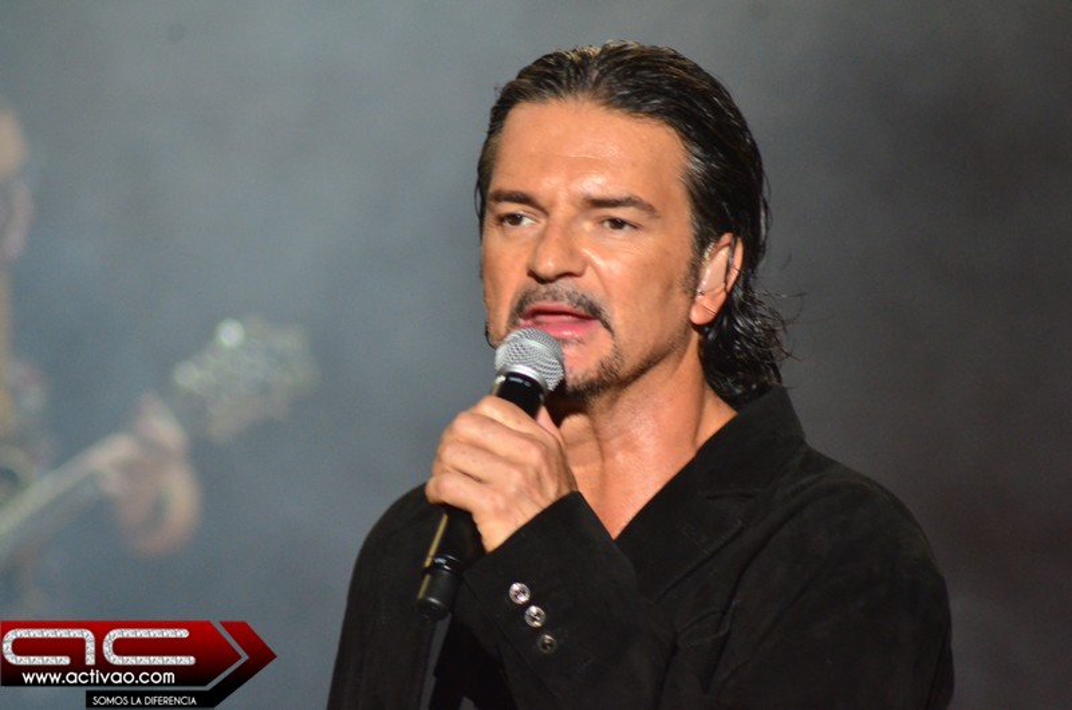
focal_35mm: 450
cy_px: 355
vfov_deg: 3.0
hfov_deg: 4.6
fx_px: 13373
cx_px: 536
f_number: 5.6
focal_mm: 300
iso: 2000
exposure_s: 1/125
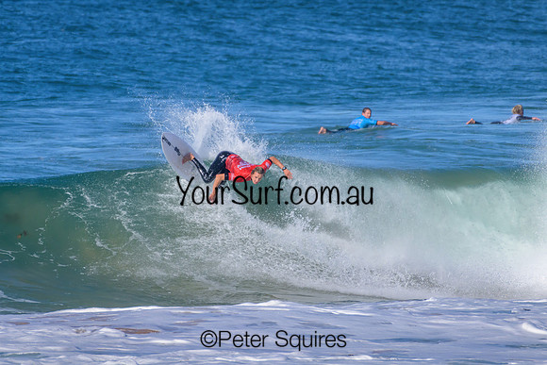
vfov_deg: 1.4
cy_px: 182
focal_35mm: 1000
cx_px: 274
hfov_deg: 2.1
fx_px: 15197
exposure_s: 1/3200
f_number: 11
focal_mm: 1000
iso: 1250
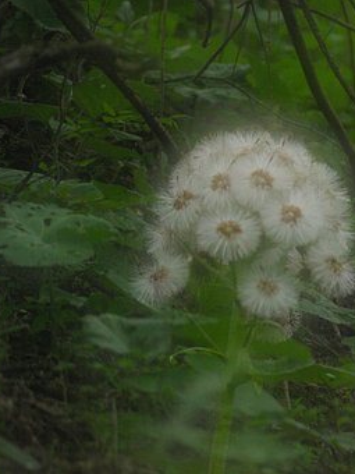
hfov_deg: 3.8
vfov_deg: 5.1
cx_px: 340
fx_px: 5346
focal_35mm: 391
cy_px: 236
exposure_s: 1/4000
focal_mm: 180
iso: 1600
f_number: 3.5
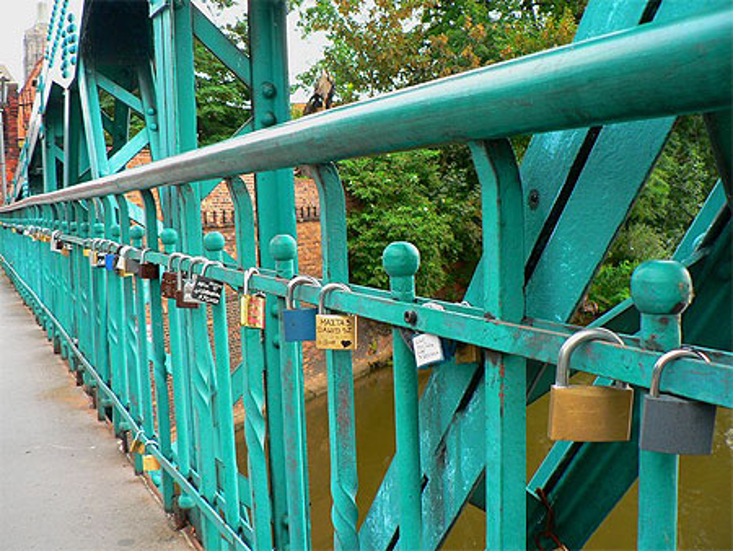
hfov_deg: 51.3
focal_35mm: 36
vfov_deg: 39.7
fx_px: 763
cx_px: 366
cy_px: 276
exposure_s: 1/25
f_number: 2.8
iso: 100
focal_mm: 6
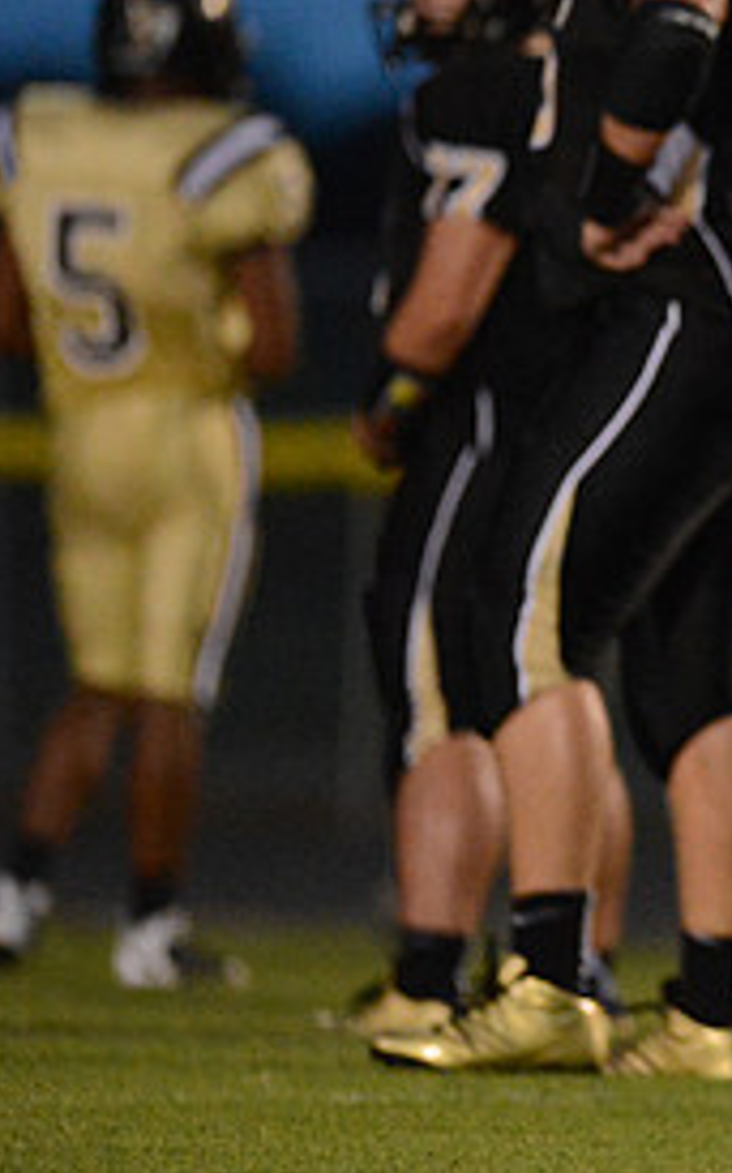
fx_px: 27575
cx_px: 1203
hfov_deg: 1.5
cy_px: 405
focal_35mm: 863
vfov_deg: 2.4
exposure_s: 1/800
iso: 12800
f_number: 2.8
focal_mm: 400
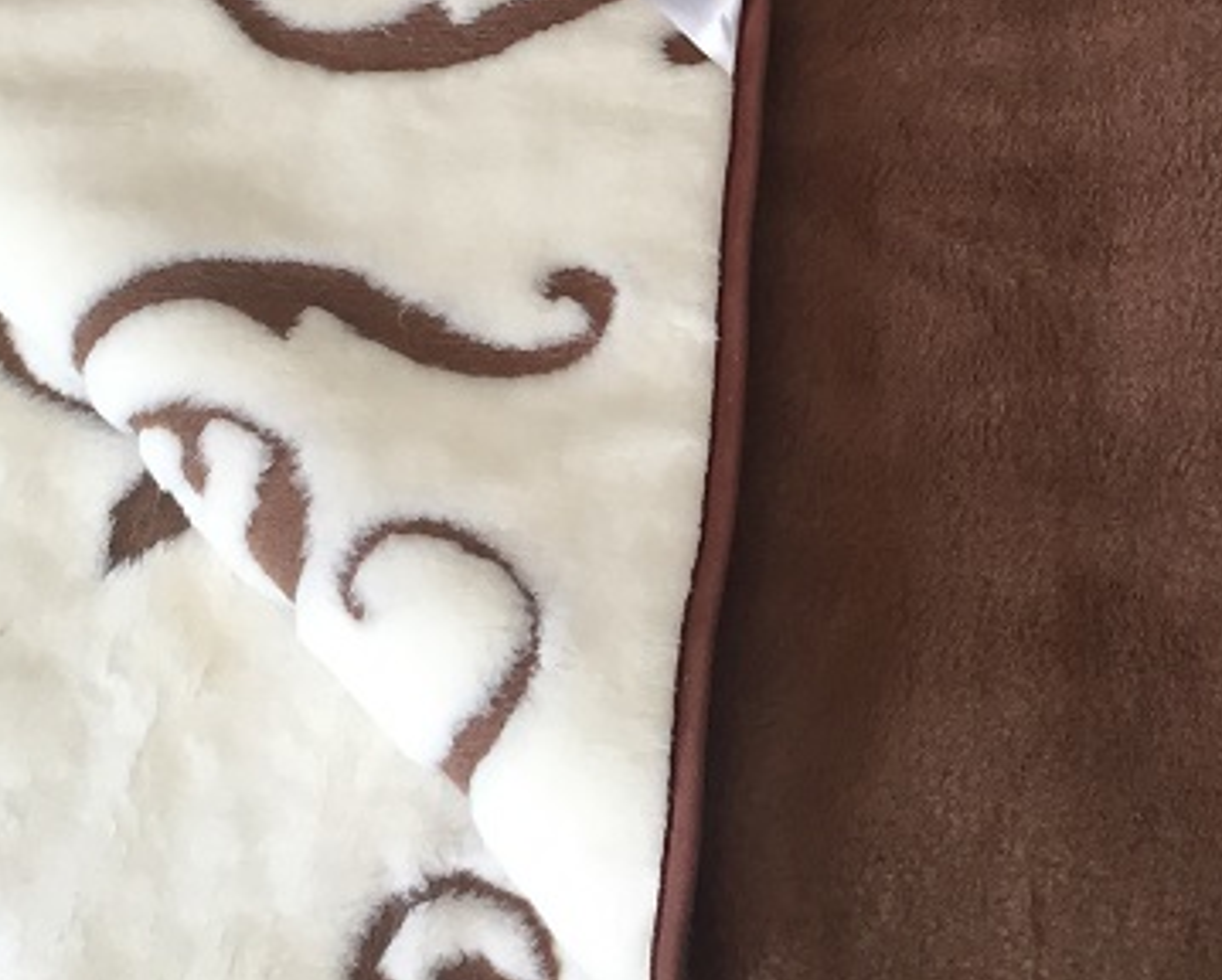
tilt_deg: -53.3
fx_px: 2281
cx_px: 967
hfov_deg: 29.4
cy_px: 116
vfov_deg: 23.7
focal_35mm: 63
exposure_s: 1/33
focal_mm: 4.15
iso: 40
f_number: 2.2
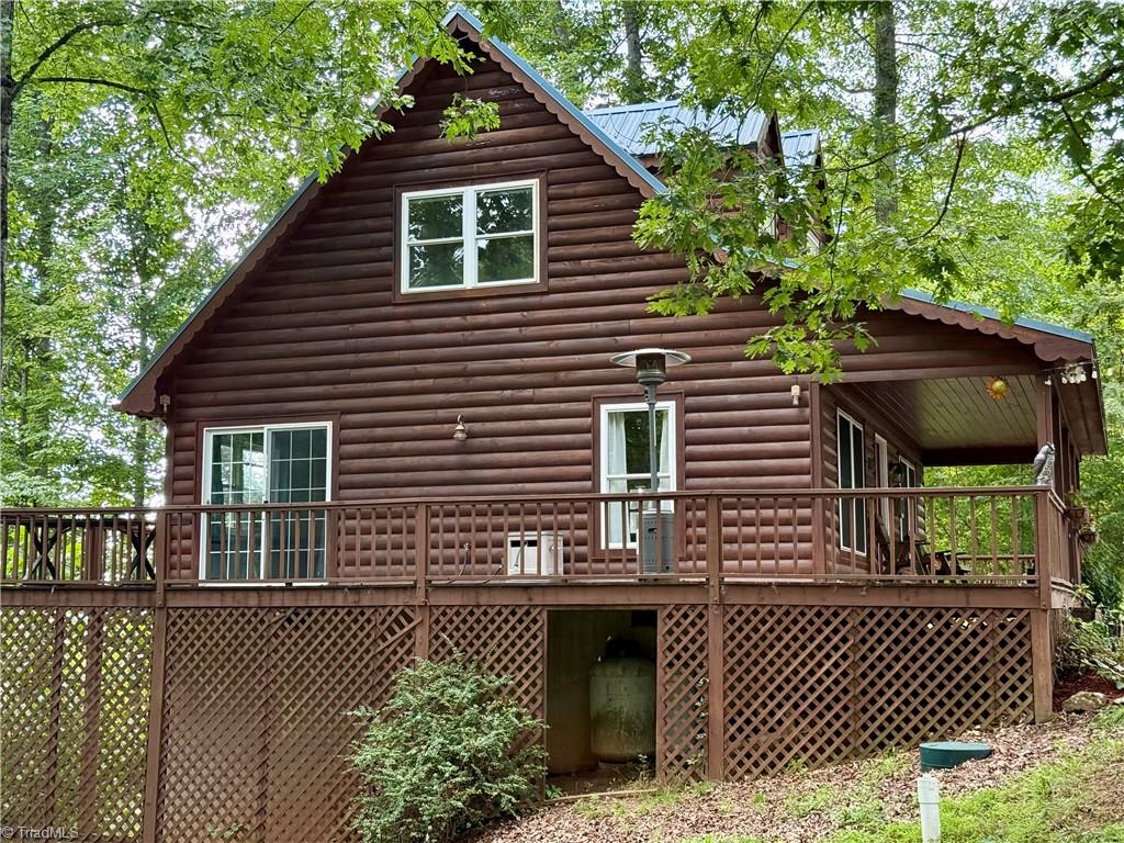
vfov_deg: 30.3
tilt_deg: +7.4
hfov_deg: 39.7
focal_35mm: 48
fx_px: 1559
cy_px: 422
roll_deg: -0.4
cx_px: 562
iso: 160
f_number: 1.78
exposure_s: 1/235
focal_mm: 6.76
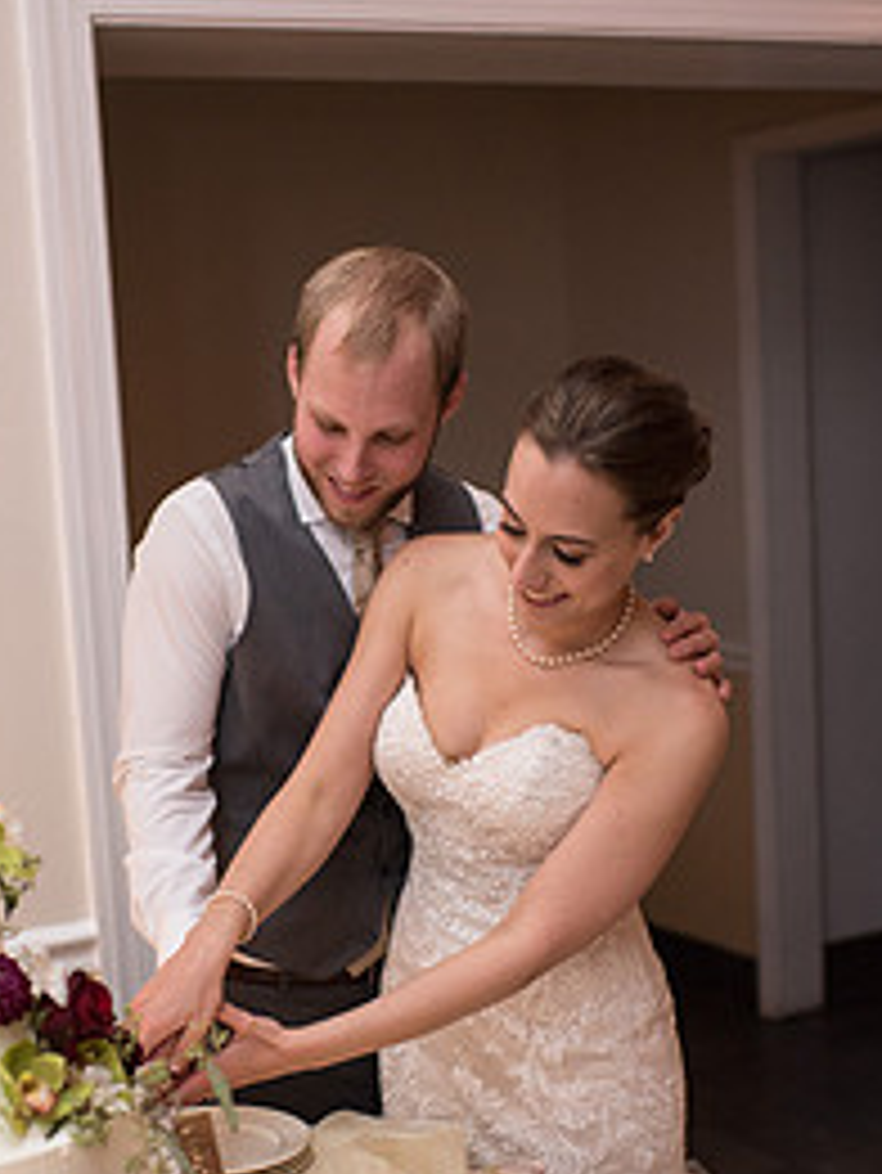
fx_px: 1969
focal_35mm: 58
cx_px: 356
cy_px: 756
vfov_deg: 33.0
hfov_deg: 25.2
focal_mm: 35
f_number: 2
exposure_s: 1/200
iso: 1000
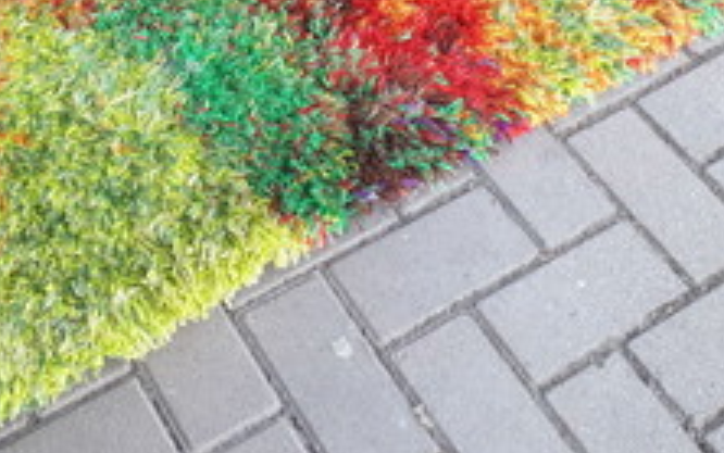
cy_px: -117
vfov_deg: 18.5
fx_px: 1303
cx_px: 176
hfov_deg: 30.5
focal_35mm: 66
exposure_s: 1/106
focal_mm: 3.6
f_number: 1.9
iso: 40
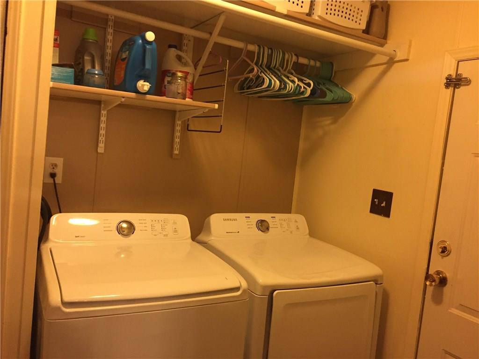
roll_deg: -6.7
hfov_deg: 61.7
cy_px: 180
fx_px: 401
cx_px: 240
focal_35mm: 29
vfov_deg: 48.2
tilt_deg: -6.8
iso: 250
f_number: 2.2
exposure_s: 1/20
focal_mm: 4.15
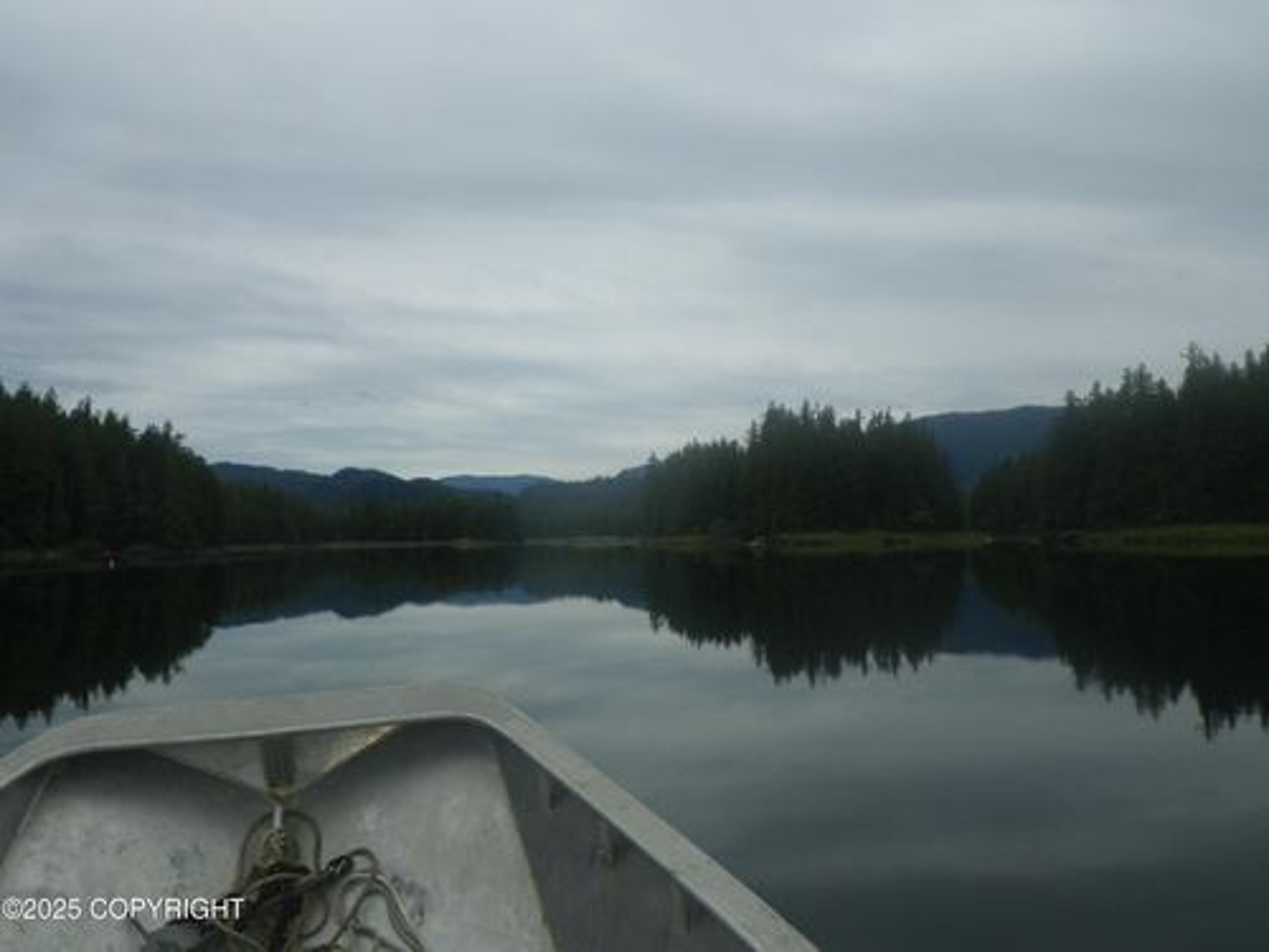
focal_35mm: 28
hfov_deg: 63.4
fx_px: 1026
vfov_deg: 49.7
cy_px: 476
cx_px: 634
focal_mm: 5
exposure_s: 1/400
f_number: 4.2
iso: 100
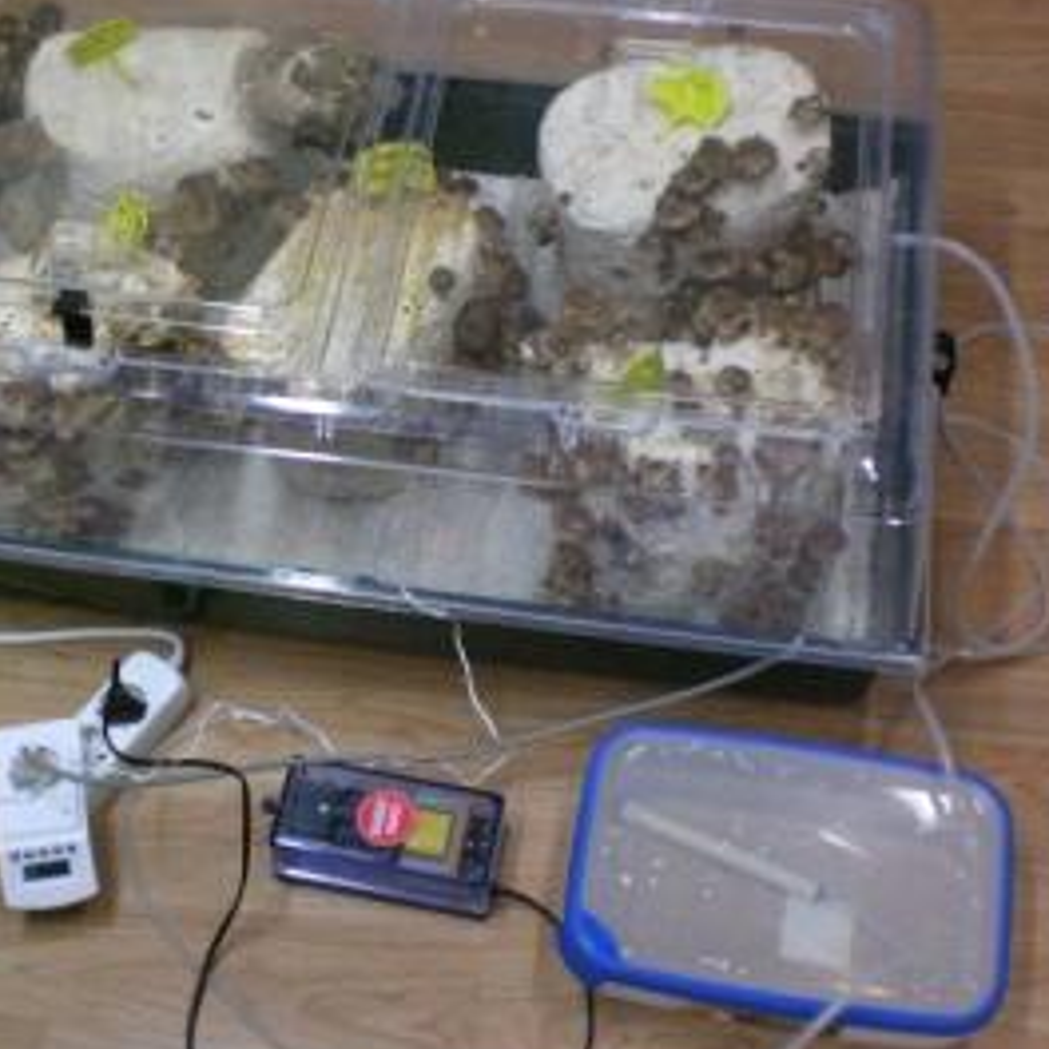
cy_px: 497
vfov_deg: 30.0
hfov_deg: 30.0
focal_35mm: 57
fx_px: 1954
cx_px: 437
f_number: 3.1
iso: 400
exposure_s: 1/125
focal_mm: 6.3
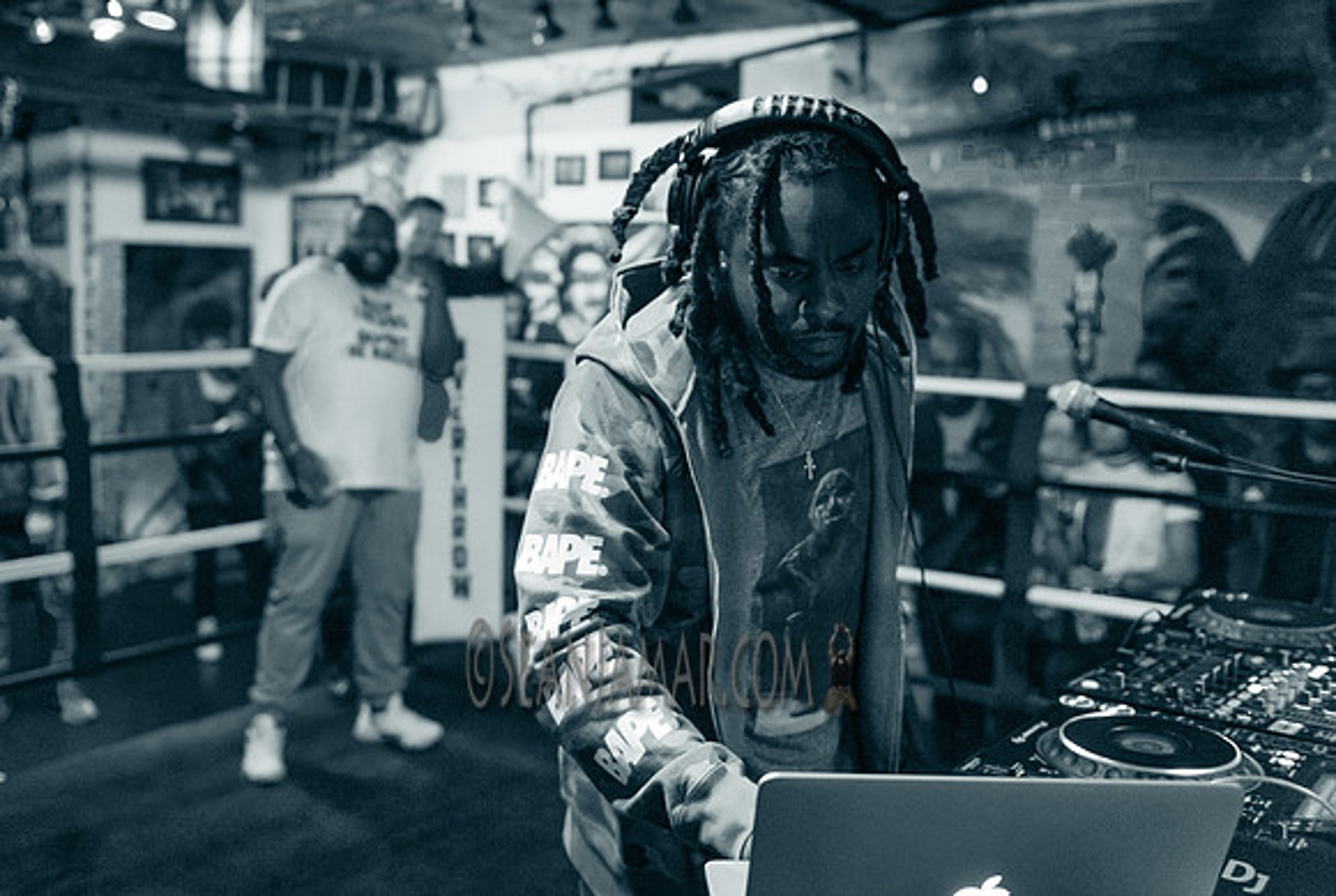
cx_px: 612
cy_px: 398
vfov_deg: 37.3
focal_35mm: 36
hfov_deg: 53.4
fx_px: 1327
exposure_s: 1/250
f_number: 2.8
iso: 5000
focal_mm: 32
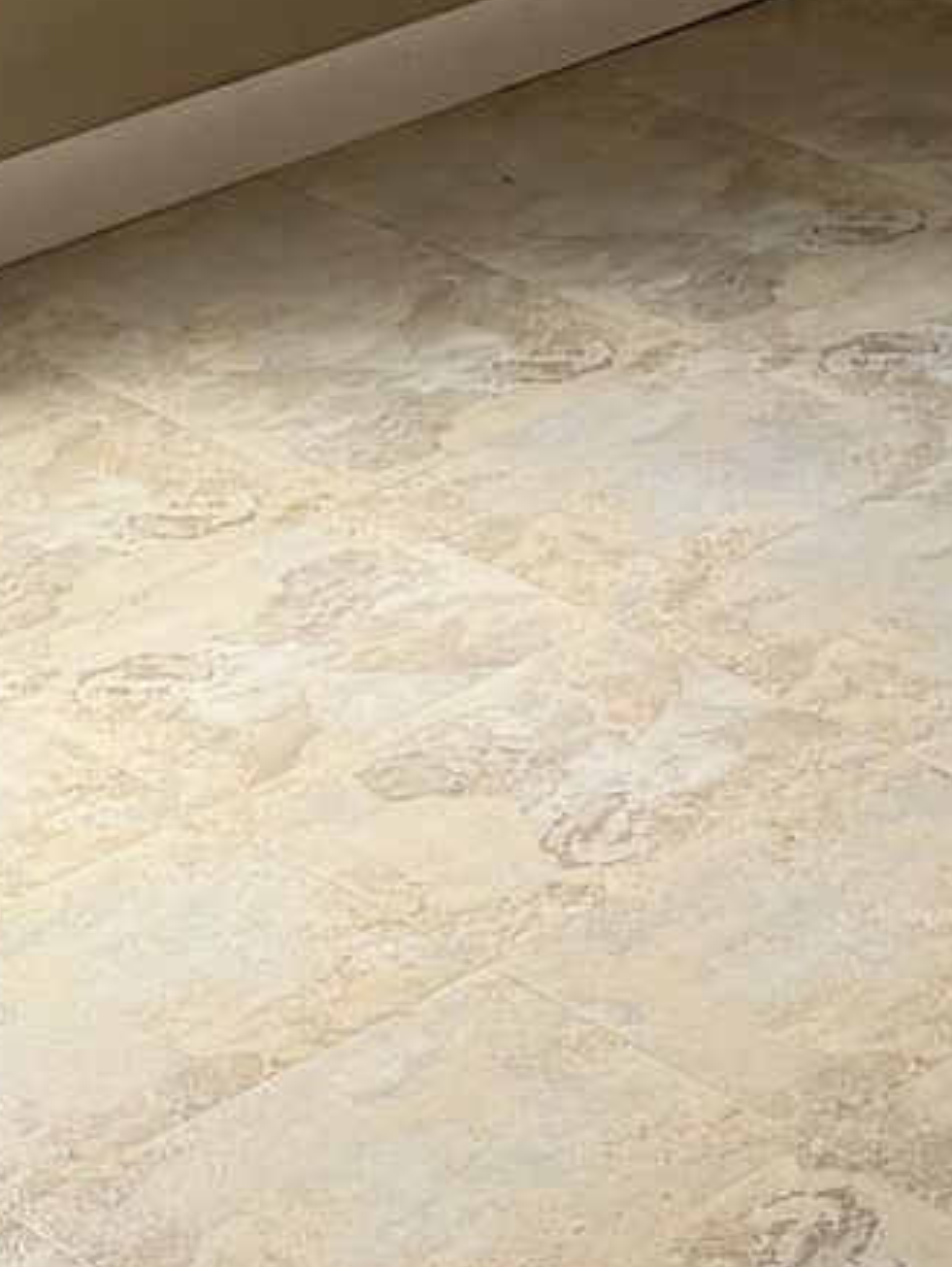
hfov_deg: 10.9
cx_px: 1726
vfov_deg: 15.2
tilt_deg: -18.6
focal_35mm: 127
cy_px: -23
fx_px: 4650
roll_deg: +4.6
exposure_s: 1/121
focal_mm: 6.76
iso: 125
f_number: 1.78
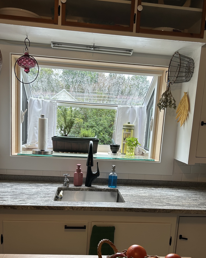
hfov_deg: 44.5
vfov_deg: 53.6
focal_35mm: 33
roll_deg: -3.2
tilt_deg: -10.3
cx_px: 103
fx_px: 252
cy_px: 162
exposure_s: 1/120
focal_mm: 5.7
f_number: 1.5
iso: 50
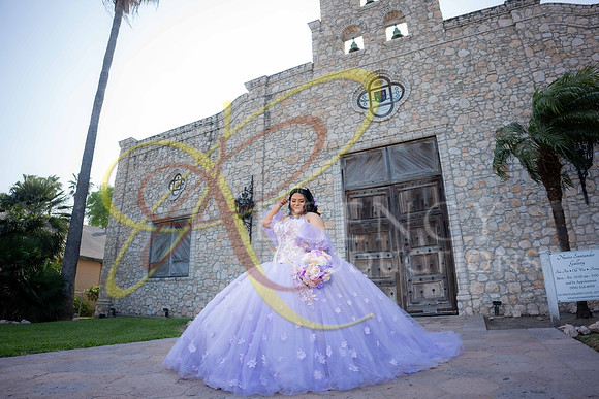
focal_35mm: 20
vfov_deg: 62.0
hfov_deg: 84.0
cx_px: 300
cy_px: 200
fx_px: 333
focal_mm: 20
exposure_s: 1/800
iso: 125
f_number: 2.8
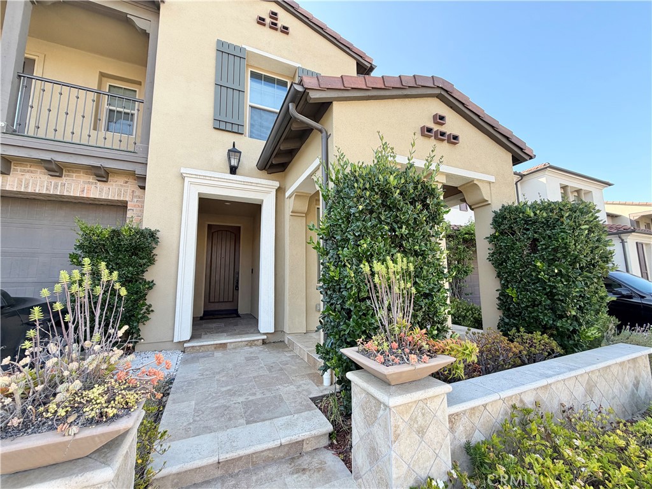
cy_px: 244
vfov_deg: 85.7
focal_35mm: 14
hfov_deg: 102.1
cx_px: 326
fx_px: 264
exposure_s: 1/195
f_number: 2.2
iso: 40
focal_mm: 2.22
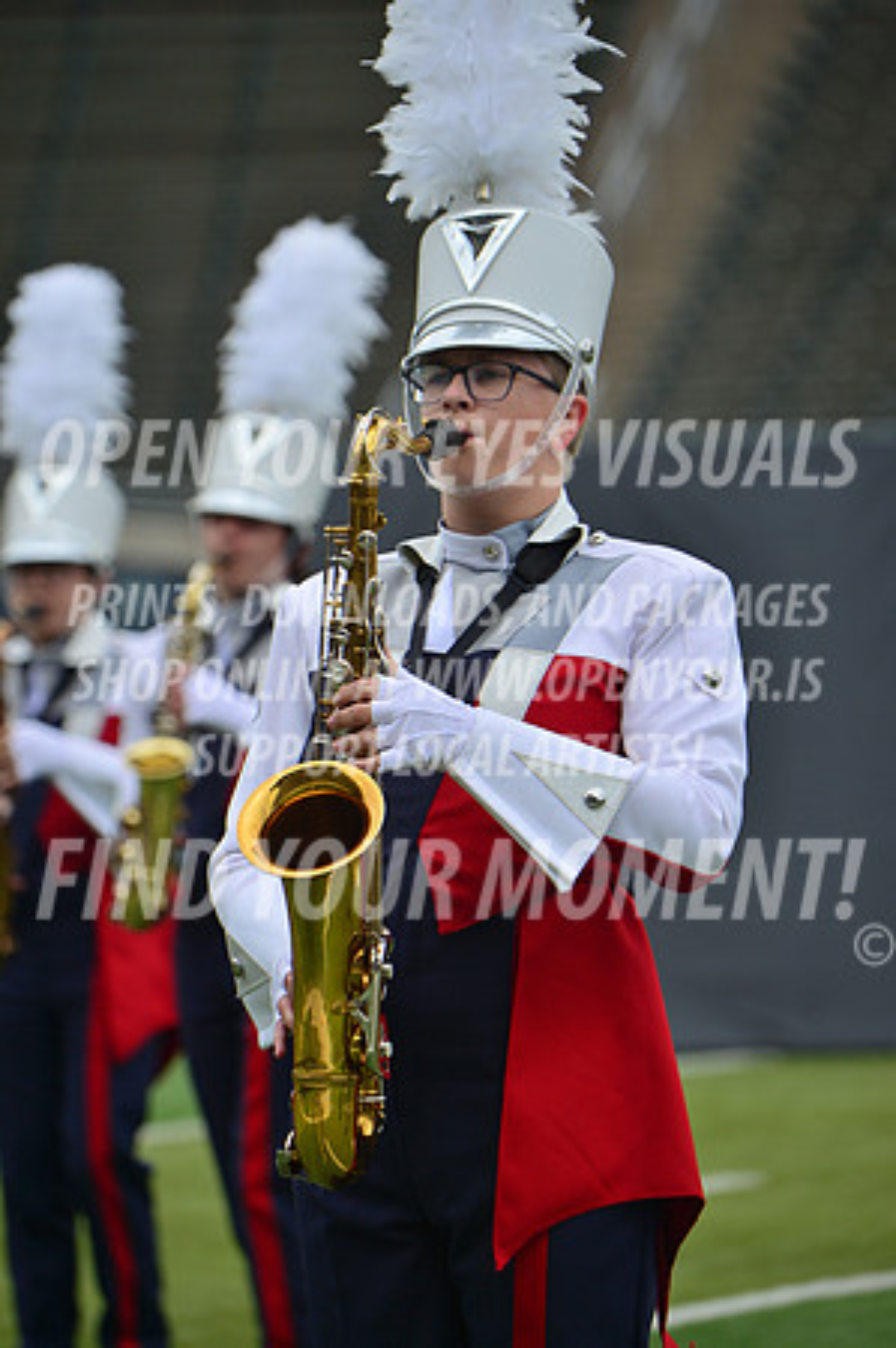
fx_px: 10477
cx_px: 448
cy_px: 674
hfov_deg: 4.9
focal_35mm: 280
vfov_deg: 7.4
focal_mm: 280
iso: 200
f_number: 5.6
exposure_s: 1/1000
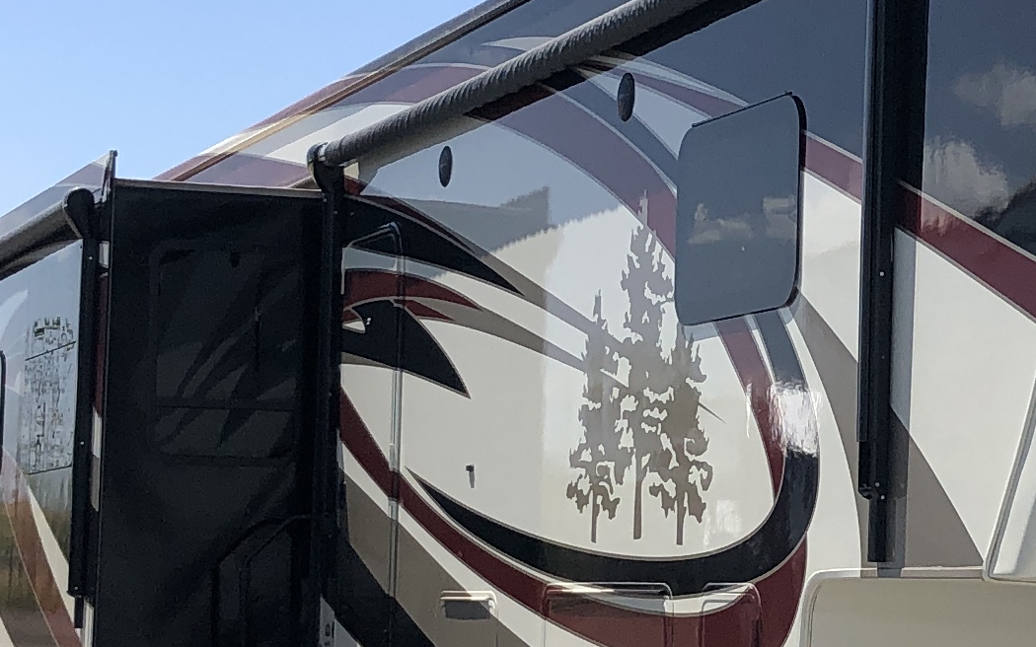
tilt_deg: +0.8
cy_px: 432
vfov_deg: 11.5
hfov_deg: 17.9
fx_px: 3218
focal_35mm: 114
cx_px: 986
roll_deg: -1.7
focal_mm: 3.99
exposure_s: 1/1919
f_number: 1.8
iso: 20
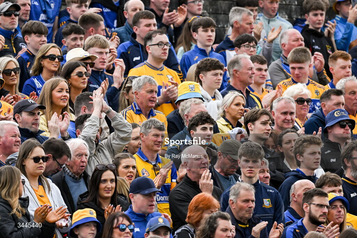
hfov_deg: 3.4
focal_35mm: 600
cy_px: 119
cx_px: 178
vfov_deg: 2.3
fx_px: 5950
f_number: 6.3
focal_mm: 600
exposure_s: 1/1250
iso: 500
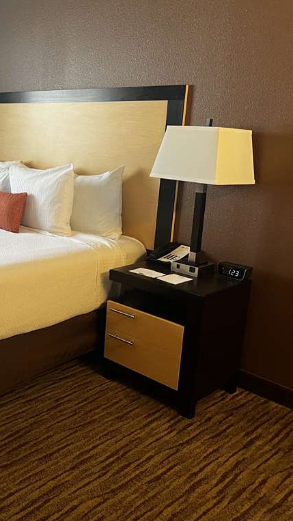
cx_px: 23
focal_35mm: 38
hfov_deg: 29.7
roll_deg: -1.1
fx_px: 525
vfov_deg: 52.8
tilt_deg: -15.8
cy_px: 259
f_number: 1.5
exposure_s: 1/60
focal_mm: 5.7
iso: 125
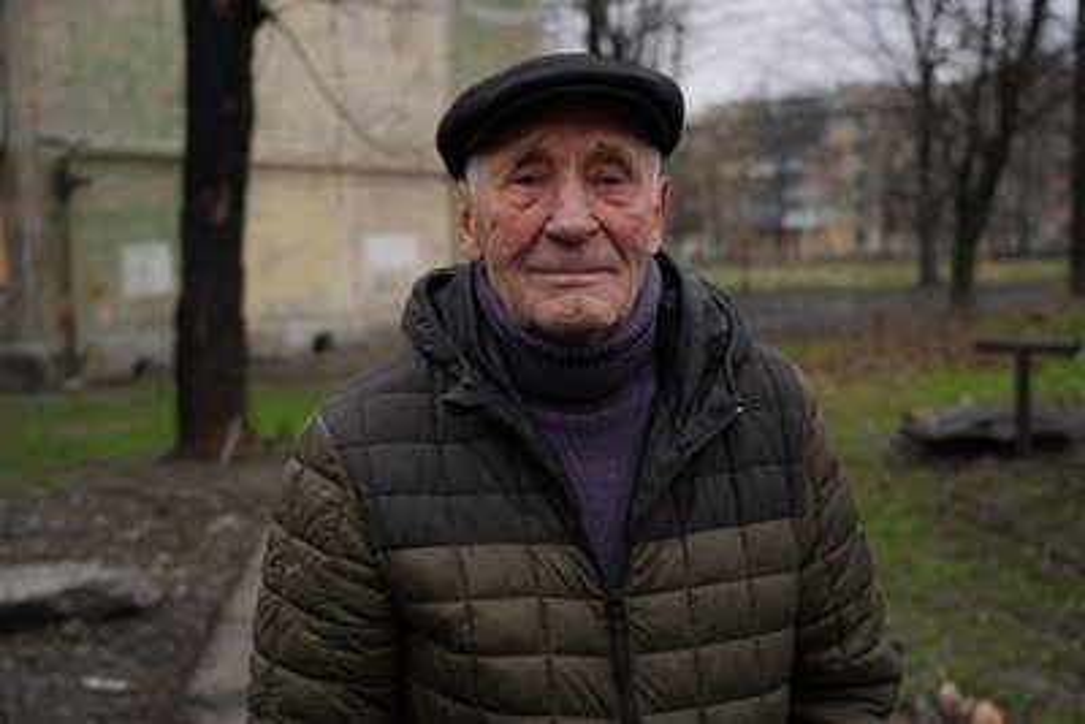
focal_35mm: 42
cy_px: 362
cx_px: 542
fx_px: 1266
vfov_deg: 31.9
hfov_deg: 46.4
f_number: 4
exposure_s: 1/250
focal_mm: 42
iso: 100
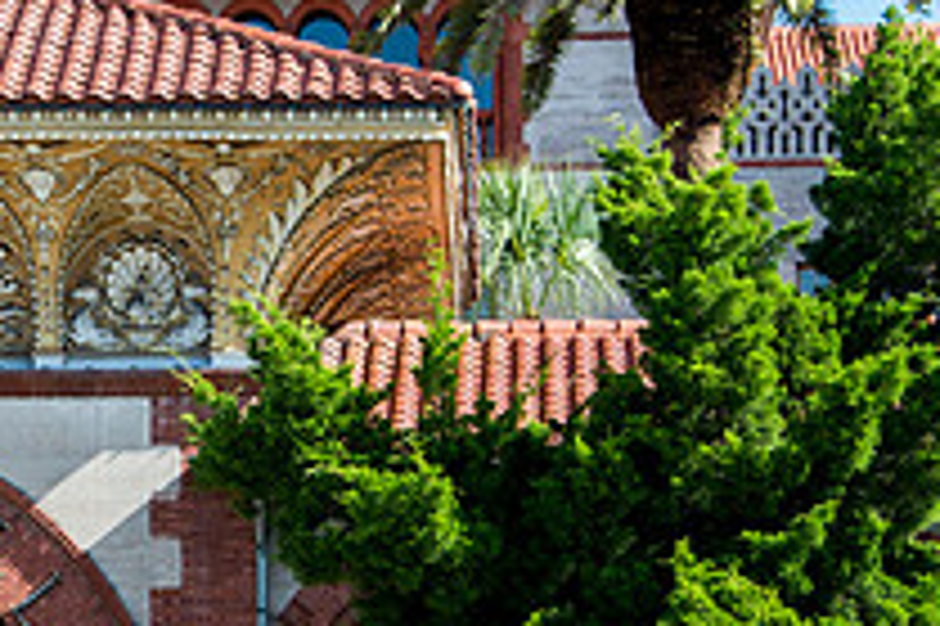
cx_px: -9
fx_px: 5714
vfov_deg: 6.3
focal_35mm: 219
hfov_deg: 9.3
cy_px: 381
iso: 200
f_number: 8
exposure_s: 1/250
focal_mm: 78
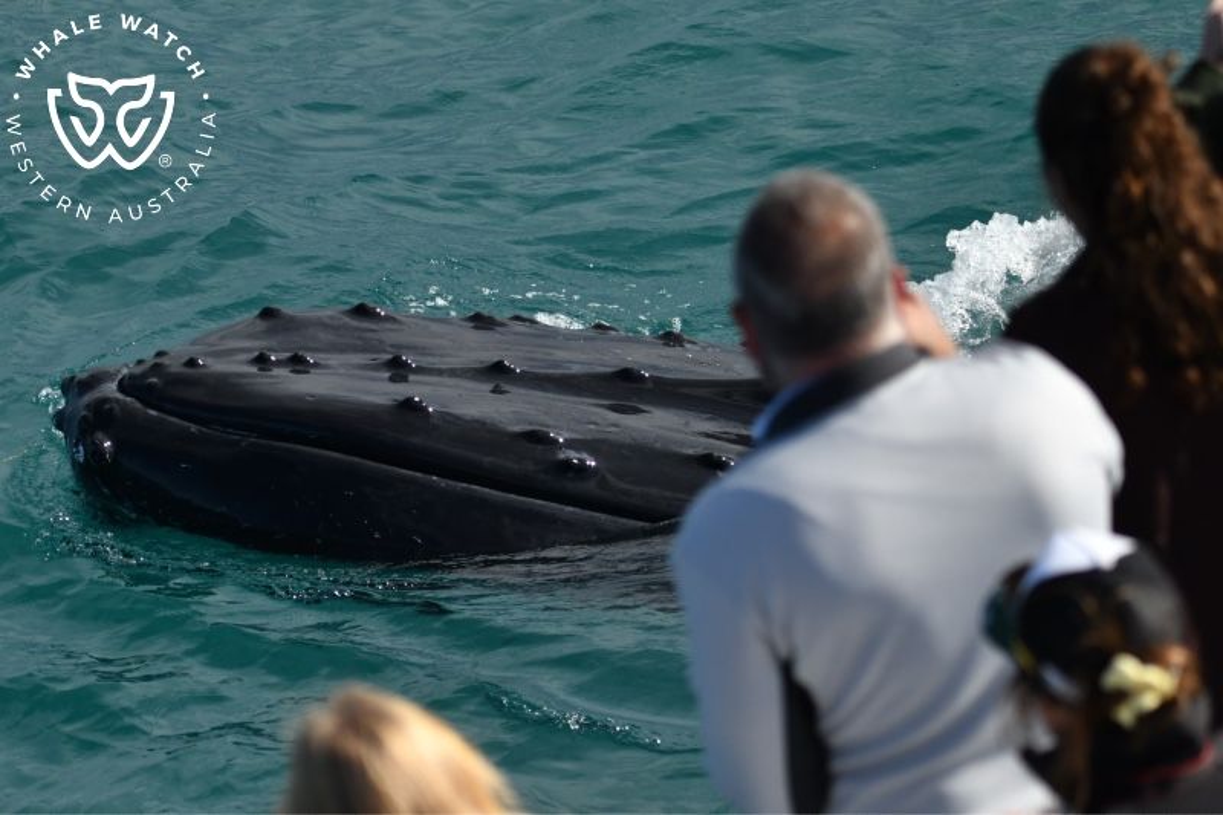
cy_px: 408
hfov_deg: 12.1
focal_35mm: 170
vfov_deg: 8.1
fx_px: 5774
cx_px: 612
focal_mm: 170
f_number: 5.3
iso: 900
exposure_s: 1/8000
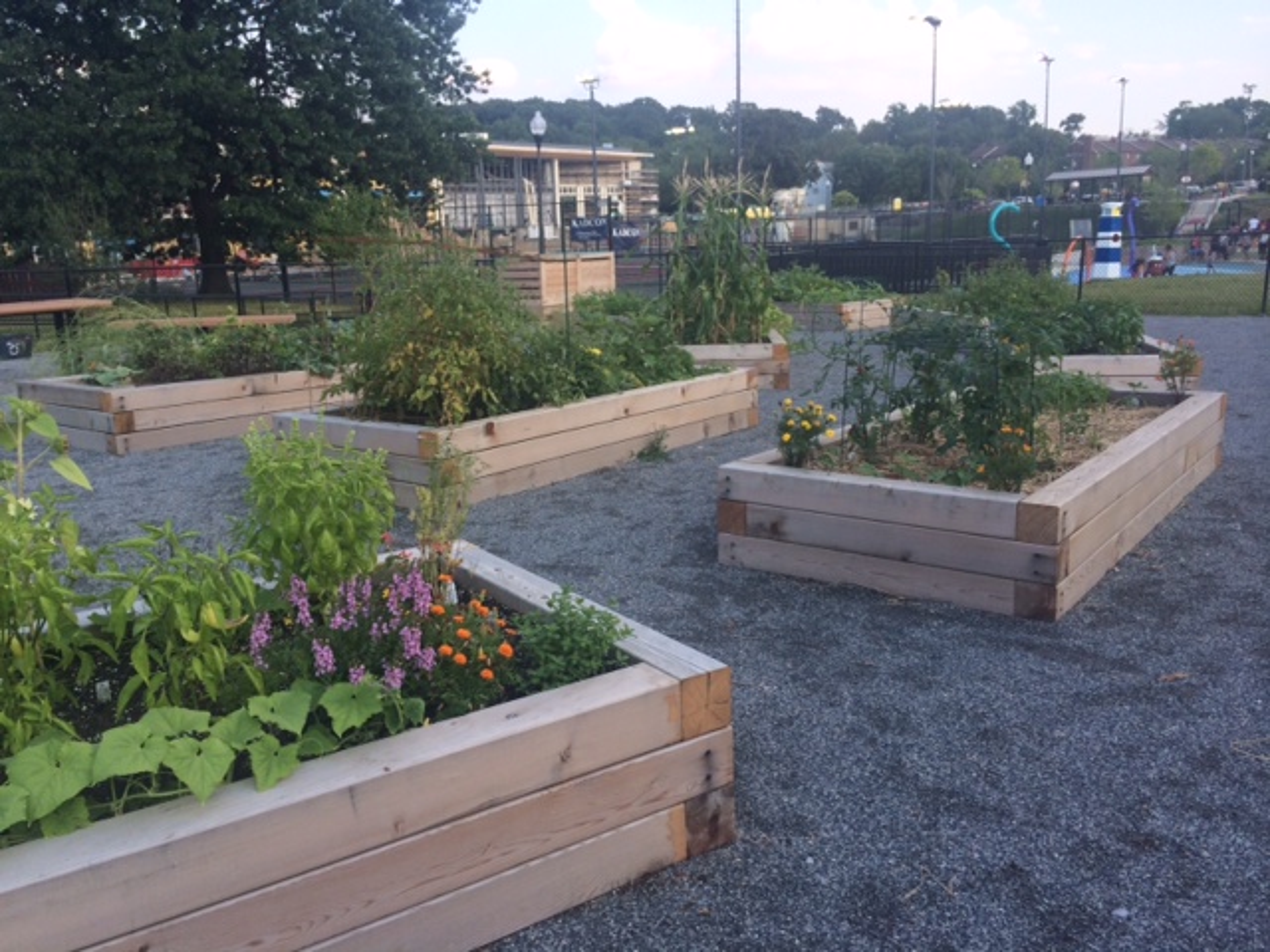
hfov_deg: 60.0
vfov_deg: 46.8
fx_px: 1101
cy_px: 476
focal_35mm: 30
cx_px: 635
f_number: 2.2
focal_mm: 4.12
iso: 32
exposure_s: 1/441
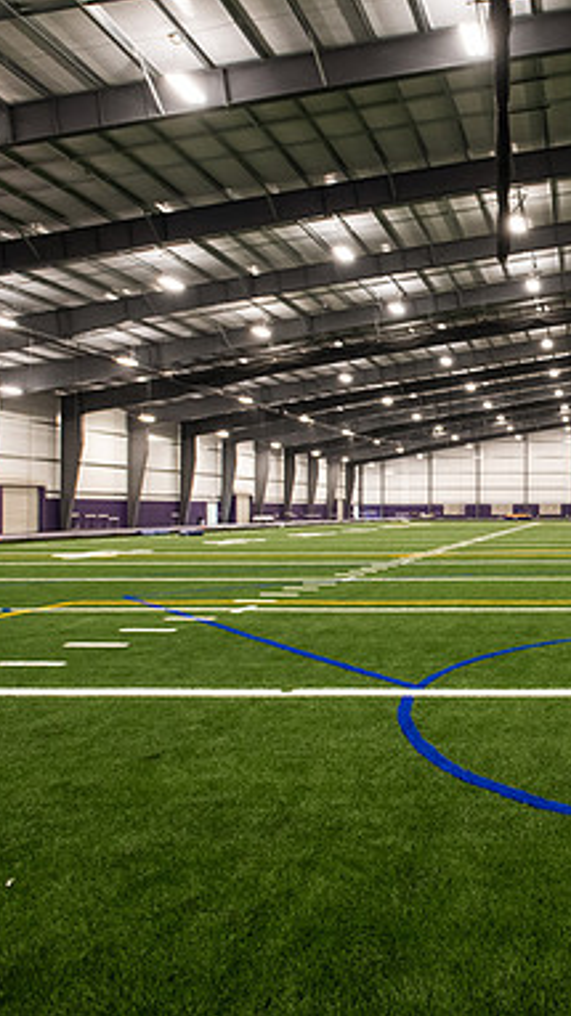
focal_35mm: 27
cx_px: 606
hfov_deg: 37.0
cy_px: 505
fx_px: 728
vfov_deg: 69.9
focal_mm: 17
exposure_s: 1/125
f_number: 4
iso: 1600
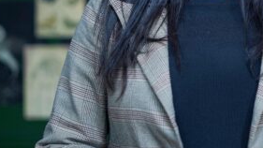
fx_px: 997
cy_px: 6
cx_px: 226
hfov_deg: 14.9
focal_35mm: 143
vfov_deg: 8.4
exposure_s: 1/100
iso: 320
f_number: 1.8
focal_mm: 50
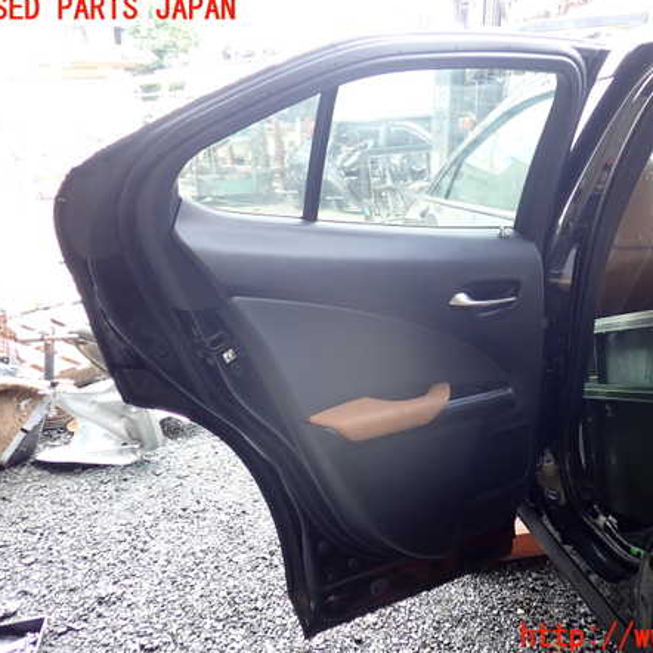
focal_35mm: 36
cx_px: 411
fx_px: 768
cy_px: 324
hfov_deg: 45.6
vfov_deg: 46.0
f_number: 2.3
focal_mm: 5.4
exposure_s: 1/100
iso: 200
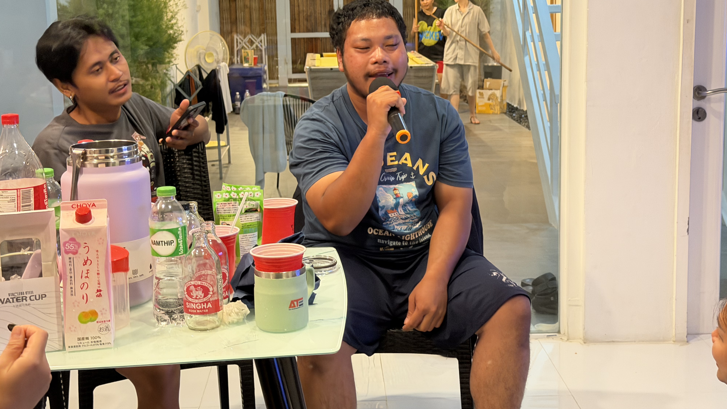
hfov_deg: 39.2
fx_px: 1022
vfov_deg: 22.6
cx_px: 367
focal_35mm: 53
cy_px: 151
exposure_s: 1/25
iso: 640
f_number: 1.78
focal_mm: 6.76
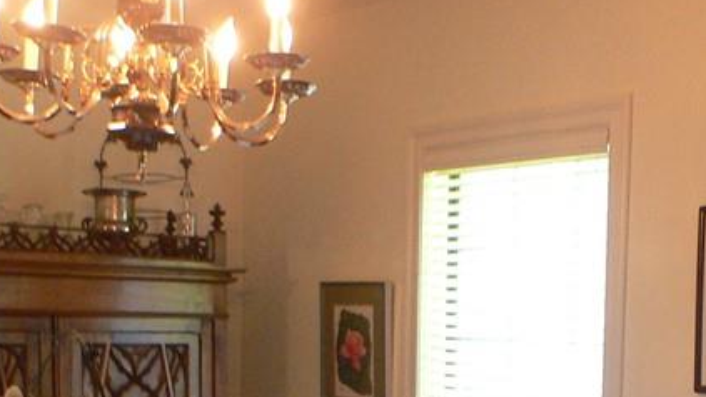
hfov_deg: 22.2
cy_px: 489
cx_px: 566
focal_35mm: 95
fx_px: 1779
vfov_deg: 12.4
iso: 200
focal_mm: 6
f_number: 2.8
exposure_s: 1/10
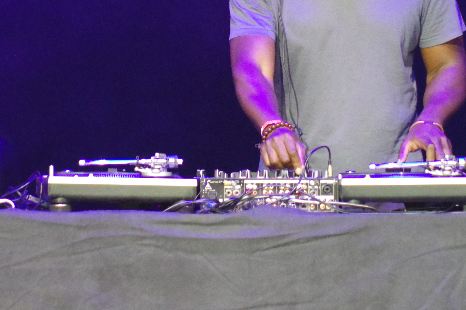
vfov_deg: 1.5
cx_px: 300
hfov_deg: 2.3
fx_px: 11471
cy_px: 15
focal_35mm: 887
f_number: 5.8
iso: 6400
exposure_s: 1/125
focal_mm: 300
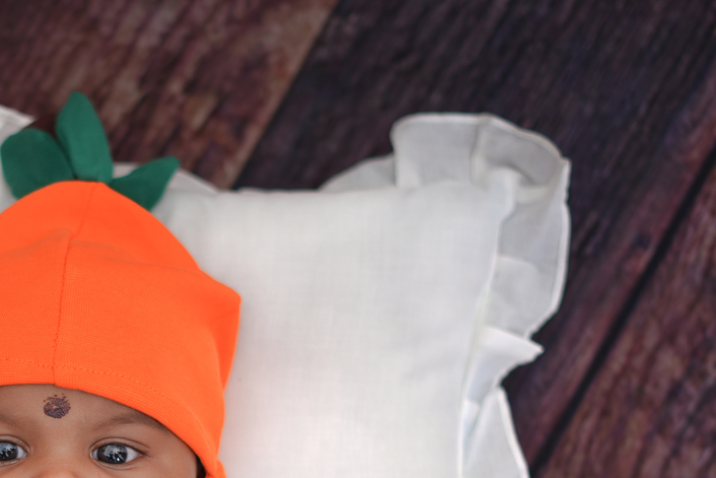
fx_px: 2467
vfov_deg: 10.9
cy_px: 533
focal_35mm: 124
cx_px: 87
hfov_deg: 16.3
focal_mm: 50
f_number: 1.8
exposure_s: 1/160
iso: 80
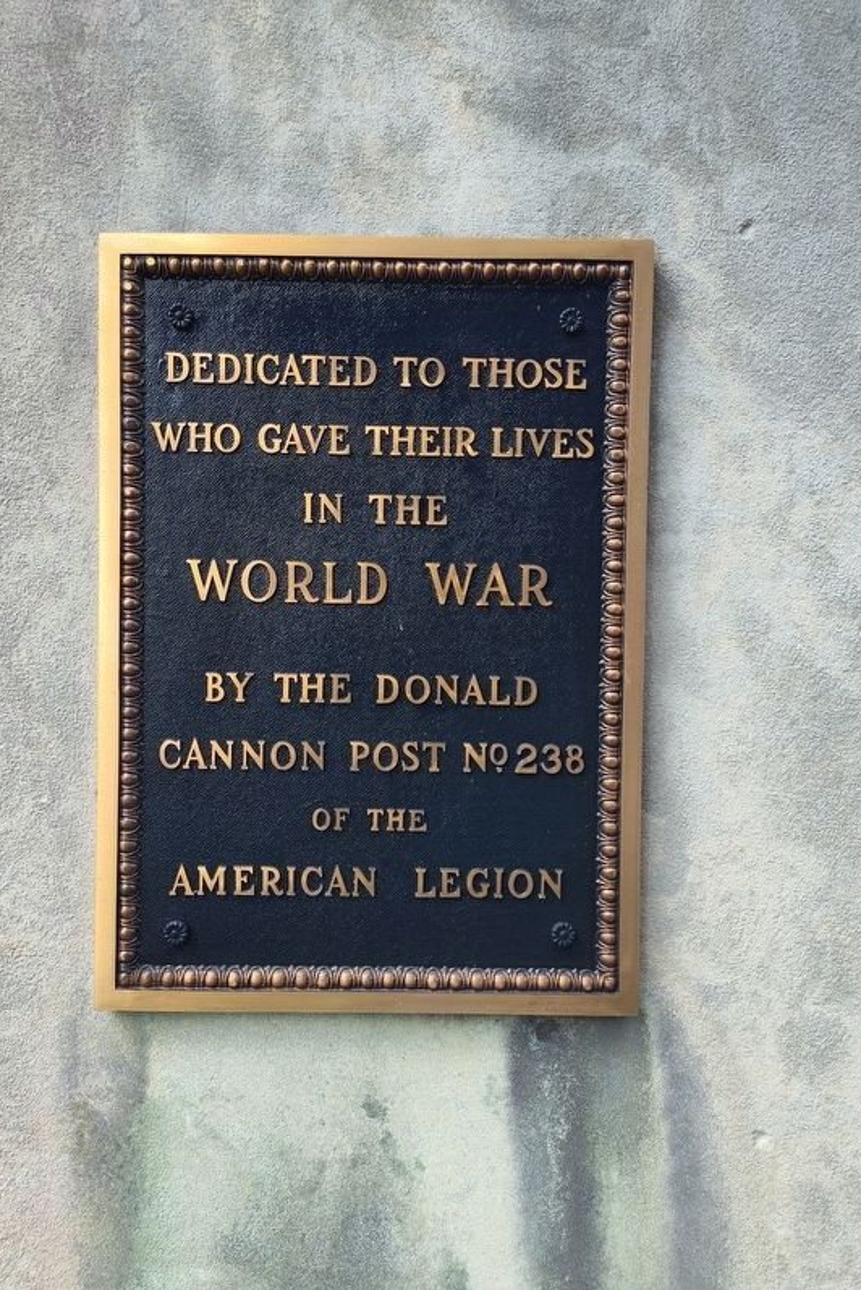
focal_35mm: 24
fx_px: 860
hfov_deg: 53.2
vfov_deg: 73.7
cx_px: 411
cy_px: 644
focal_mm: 5.56
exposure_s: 1/276
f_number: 1.8
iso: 100
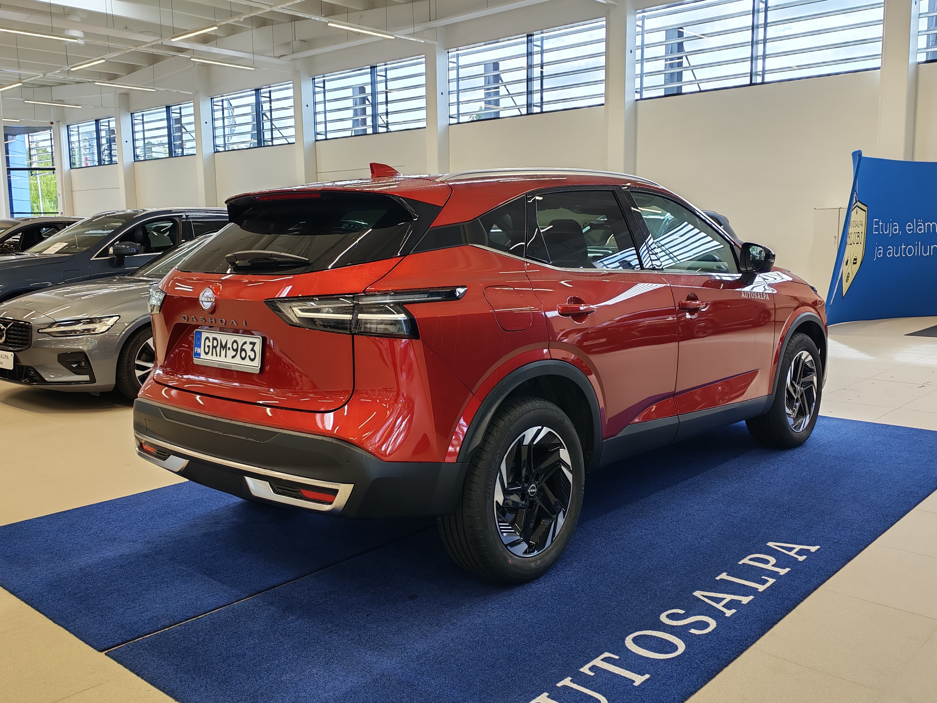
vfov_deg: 42.9
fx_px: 893
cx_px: 468
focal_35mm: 33
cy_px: 352
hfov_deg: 55.4
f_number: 1.9
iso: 100
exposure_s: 1/100
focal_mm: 6.12
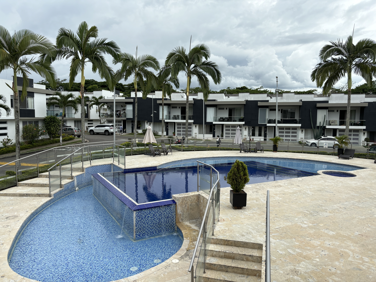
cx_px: 188
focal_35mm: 26
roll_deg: -1.1
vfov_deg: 53.1
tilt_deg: -4.9
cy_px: 141
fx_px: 282
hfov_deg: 67.3
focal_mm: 5.96
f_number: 1.6
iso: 50
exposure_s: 1/3021
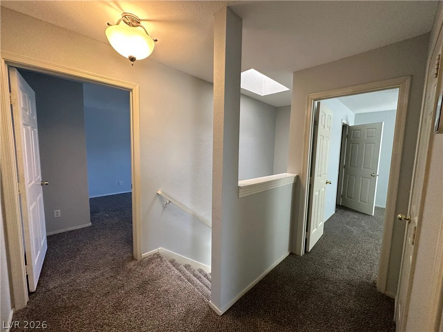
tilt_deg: -5.8
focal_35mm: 14
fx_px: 179
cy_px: 166
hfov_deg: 102.1
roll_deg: -1.2
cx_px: 222
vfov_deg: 85.7
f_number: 2.2
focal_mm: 2.22
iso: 250
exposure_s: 1/120
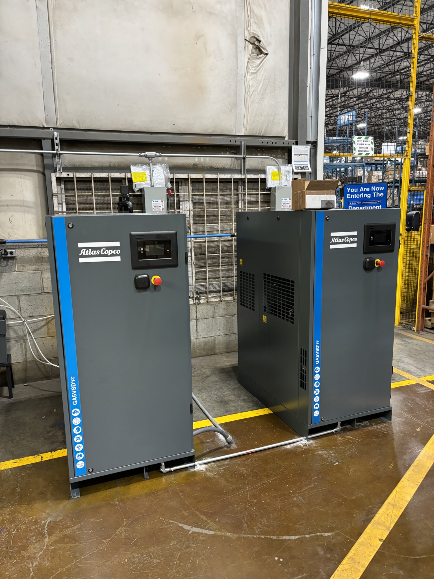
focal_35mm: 26
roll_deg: +0.3
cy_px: 290
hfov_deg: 53.1
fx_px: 435
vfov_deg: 67.3
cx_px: 217
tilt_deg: -10.7
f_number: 1.6
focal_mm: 5.96
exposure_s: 1/60
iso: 320
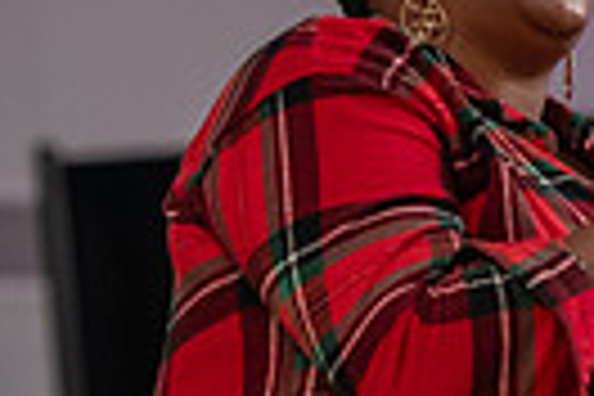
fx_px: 10510
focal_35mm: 637
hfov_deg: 3.2
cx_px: 770
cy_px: 322
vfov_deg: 2.2
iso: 2000
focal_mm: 145
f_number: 3.5
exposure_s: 1/60
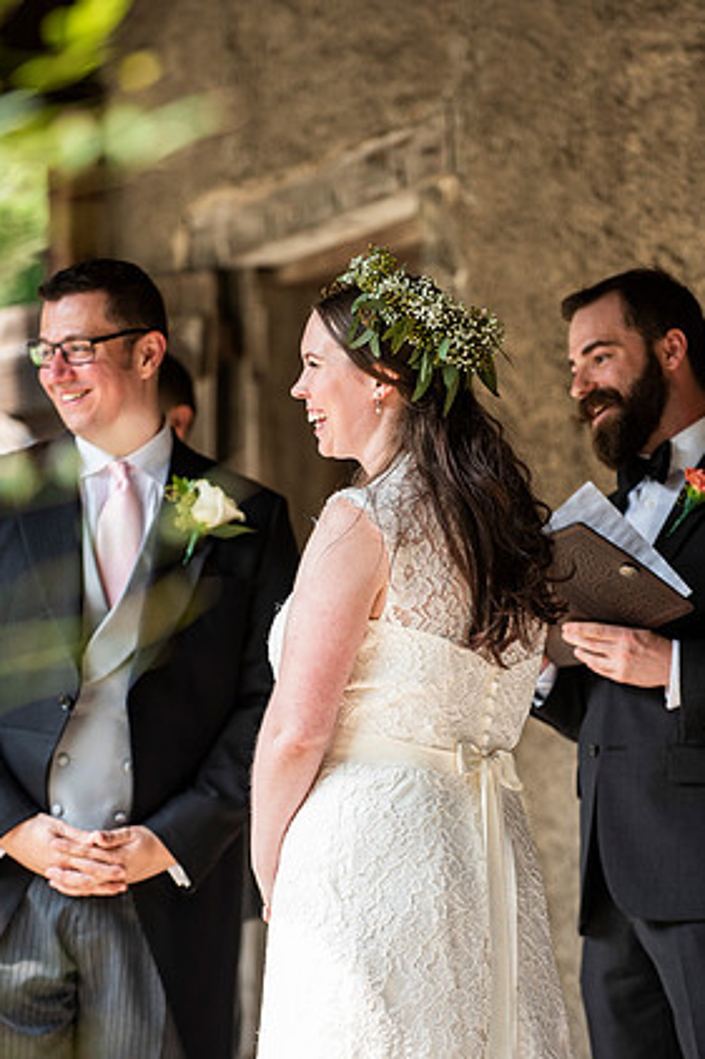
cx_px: 374
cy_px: 545
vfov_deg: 12.8
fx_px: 4703
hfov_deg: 8.6
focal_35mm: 160
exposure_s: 1/500
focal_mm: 150
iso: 400
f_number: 3.5
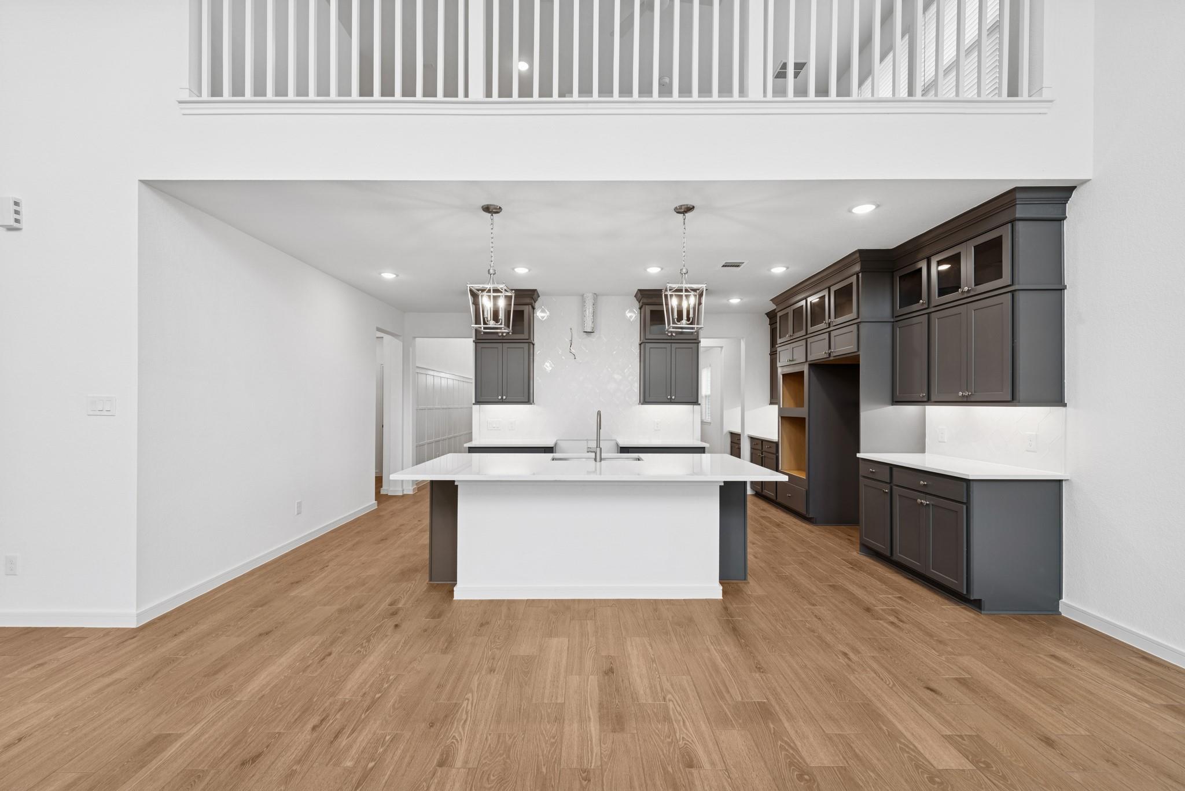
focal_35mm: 14
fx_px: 461
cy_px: 396
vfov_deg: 81.3
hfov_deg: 104.2
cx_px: 592
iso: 100
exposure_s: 1/13
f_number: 8
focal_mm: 14
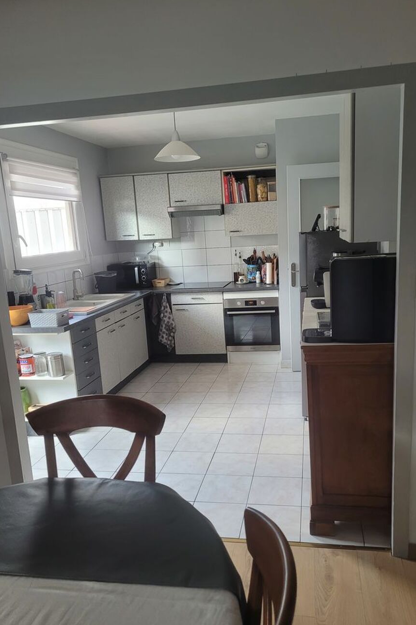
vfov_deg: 65.5
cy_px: 319
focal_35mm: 28
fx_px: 485
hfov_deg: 46.4
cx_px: 226
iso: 250
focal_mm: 5.4
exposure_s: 1/50
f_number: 1.8
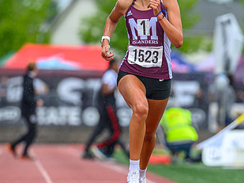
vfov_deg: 2.5
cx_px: 140
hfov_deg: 3.3
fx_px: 4210
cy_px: 83
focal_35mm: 597
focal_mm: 200
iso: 140
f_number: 3.2
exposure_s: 1/1600
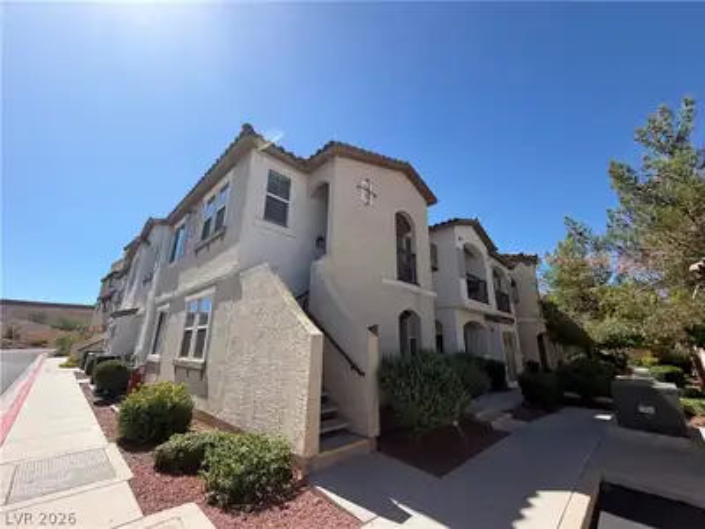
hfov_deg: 102.1
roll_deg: -0.3
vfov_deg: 85.7
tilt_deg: +18.3
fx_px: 285
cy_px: 264
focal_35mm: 14
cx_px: 352
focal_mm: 2.22
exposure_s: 1/770
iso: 25
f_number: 2.2
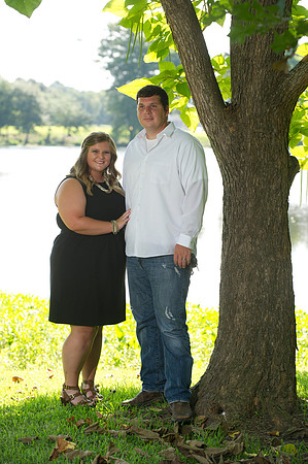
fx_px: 1608
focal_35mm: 125
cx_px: 154
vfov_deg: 16.4
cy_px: 232
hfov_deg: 10.9
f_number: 4.5
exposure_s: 1/250
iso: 320
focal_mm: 125
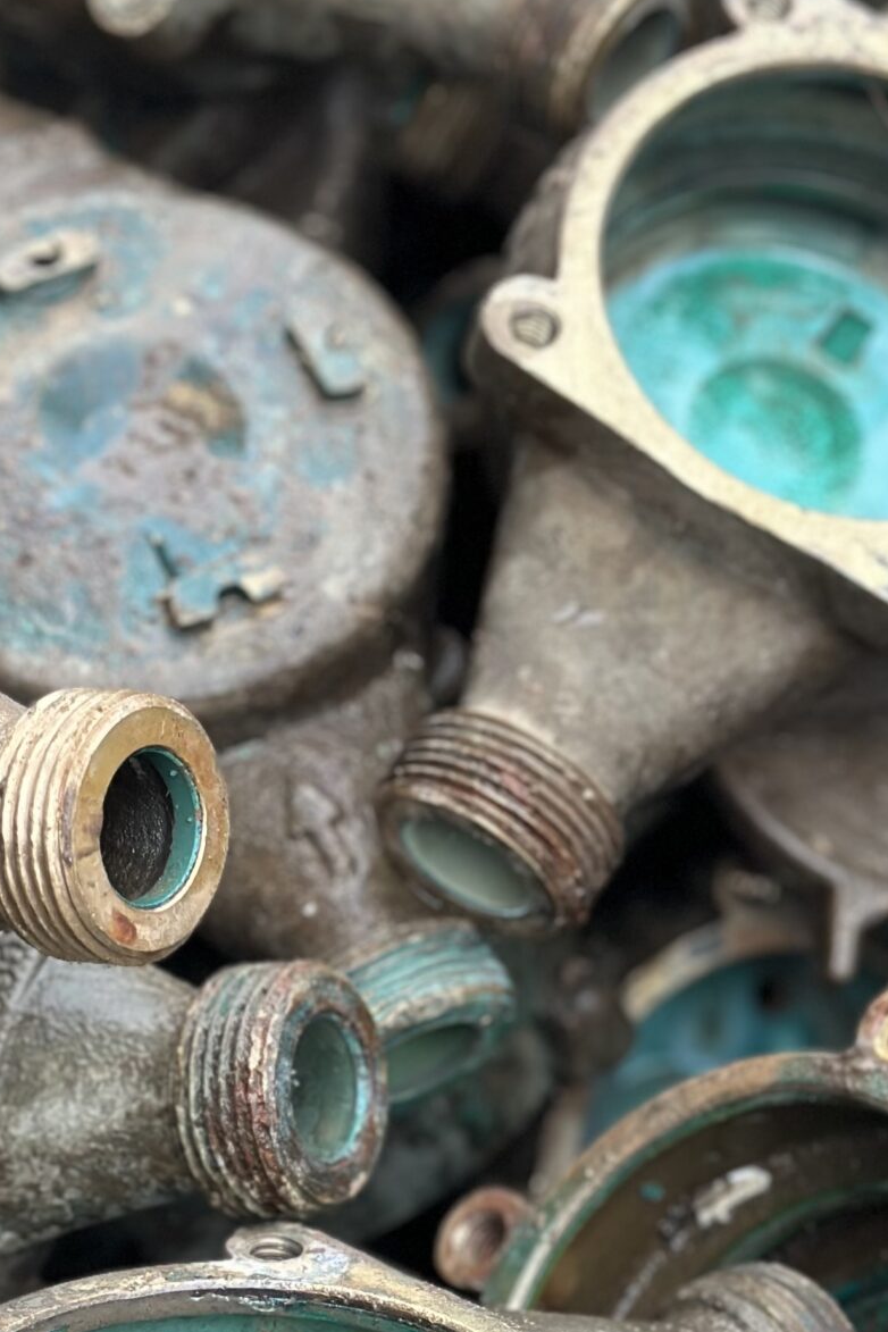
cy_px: 639
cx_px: 527
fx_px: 4033
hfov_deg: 12.6
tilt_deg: -49.0
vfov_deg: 18.8
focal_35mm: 109
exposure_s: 1/158
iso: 125
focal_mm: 6.86
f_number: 1.78
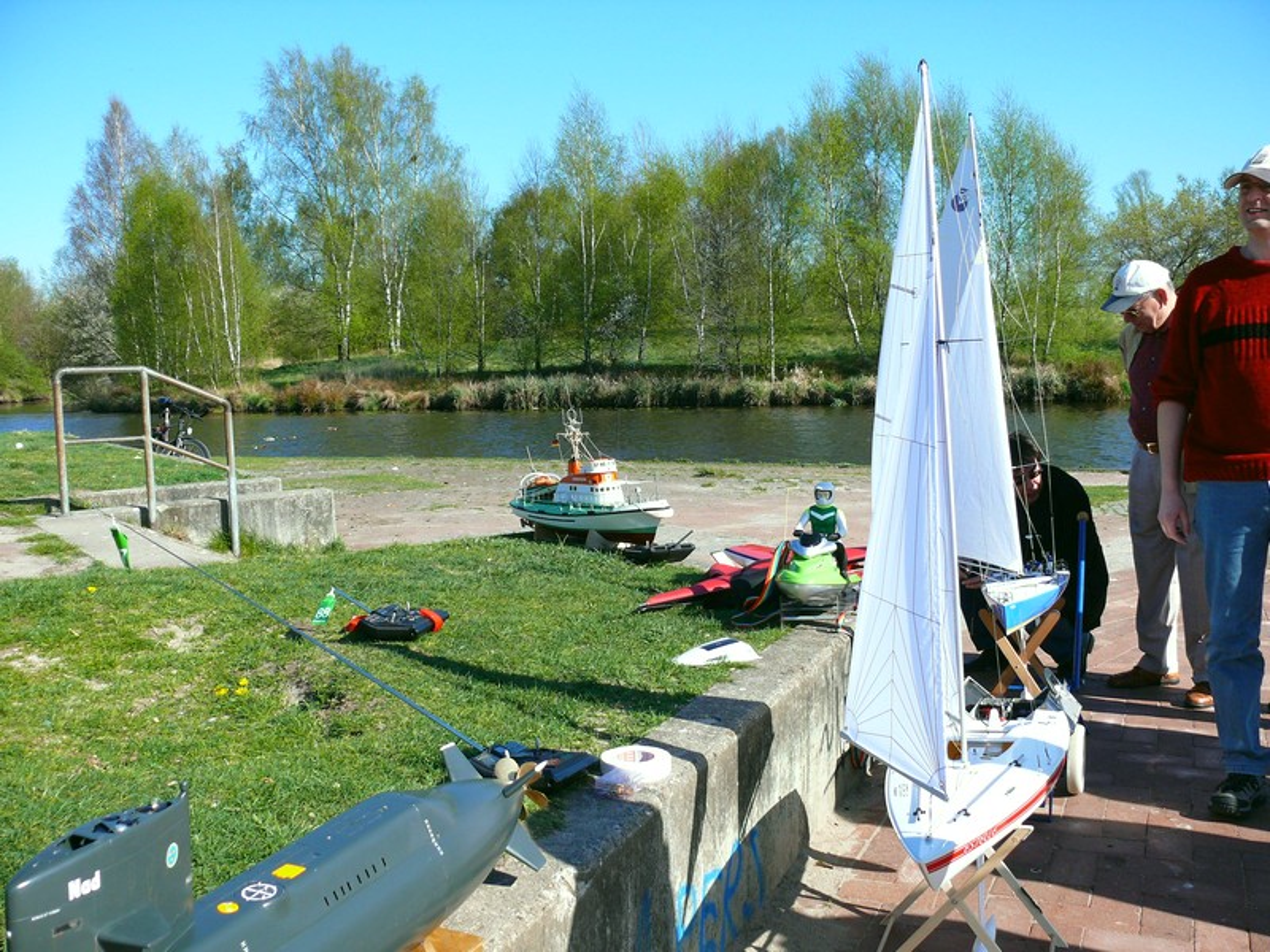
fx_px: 1284
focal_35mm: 35
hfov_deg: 52.6
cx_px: 635
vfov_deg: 40.7
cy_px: 476
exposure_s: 1/1000
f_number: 3.2
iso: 100
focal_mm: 7.4
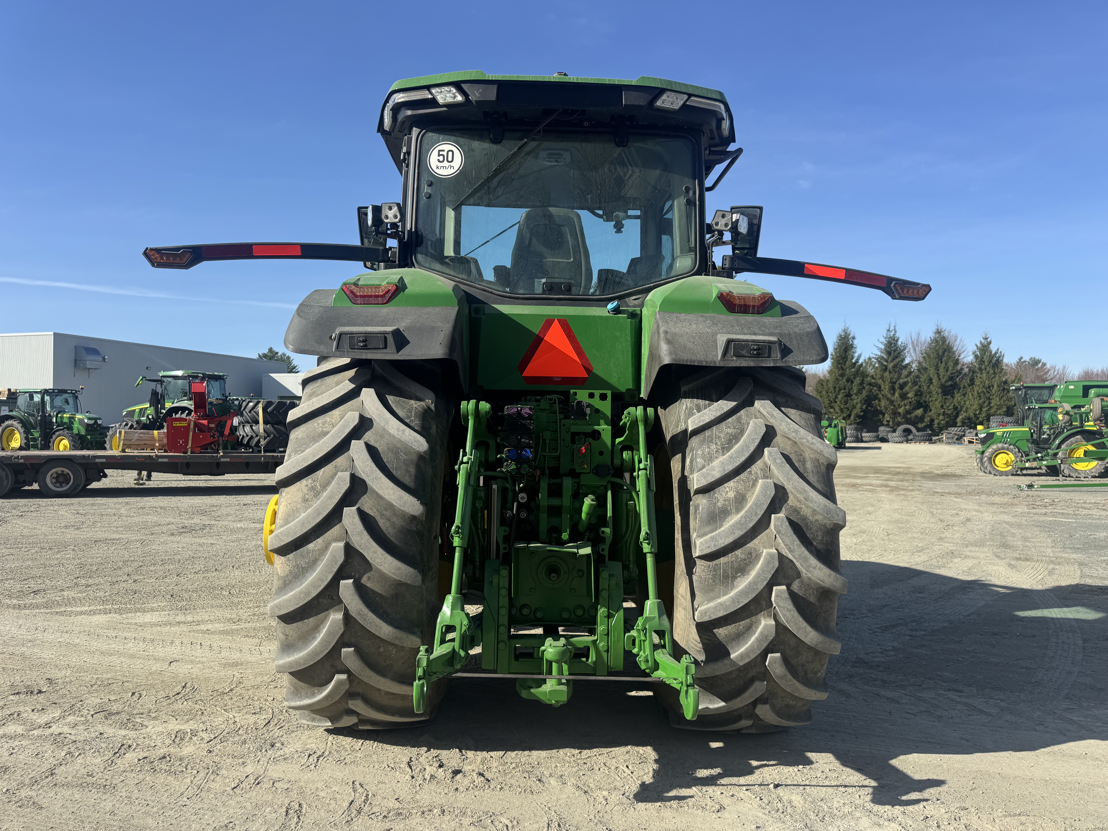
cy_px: 416
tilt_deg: +3.5
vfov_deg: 56.8
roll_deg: +1.6
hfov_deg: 71.6
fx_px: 768
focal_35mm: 24
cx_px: 554
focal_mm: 6.76
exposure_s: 1/3413
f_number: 1.78
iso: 80
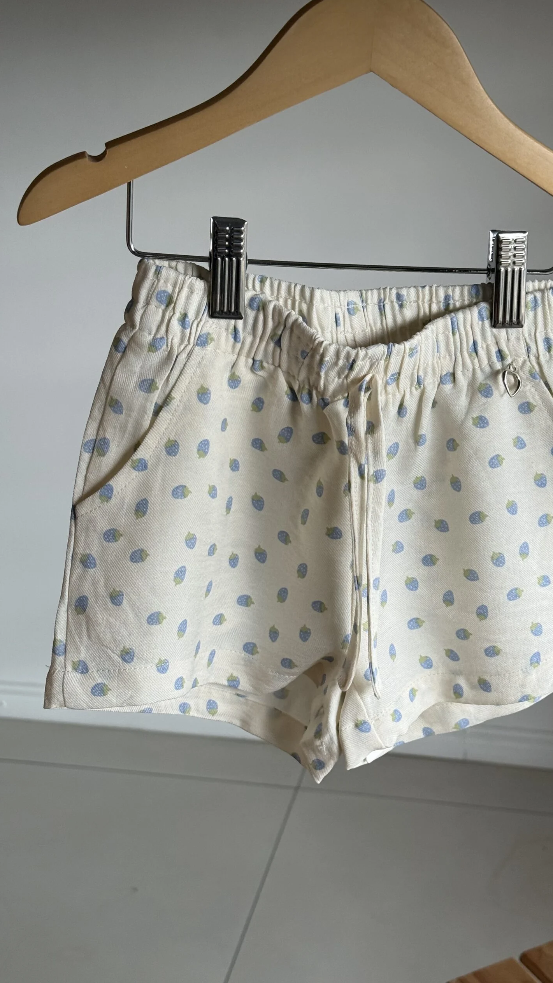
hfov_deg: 22.5
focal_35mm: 53
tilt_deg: -20.2
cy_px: 485
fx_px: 1382
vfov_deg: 39.2
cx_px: 371
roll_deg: -1.2
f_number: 1.78
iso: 80
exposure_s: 1/121
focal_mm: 6.76
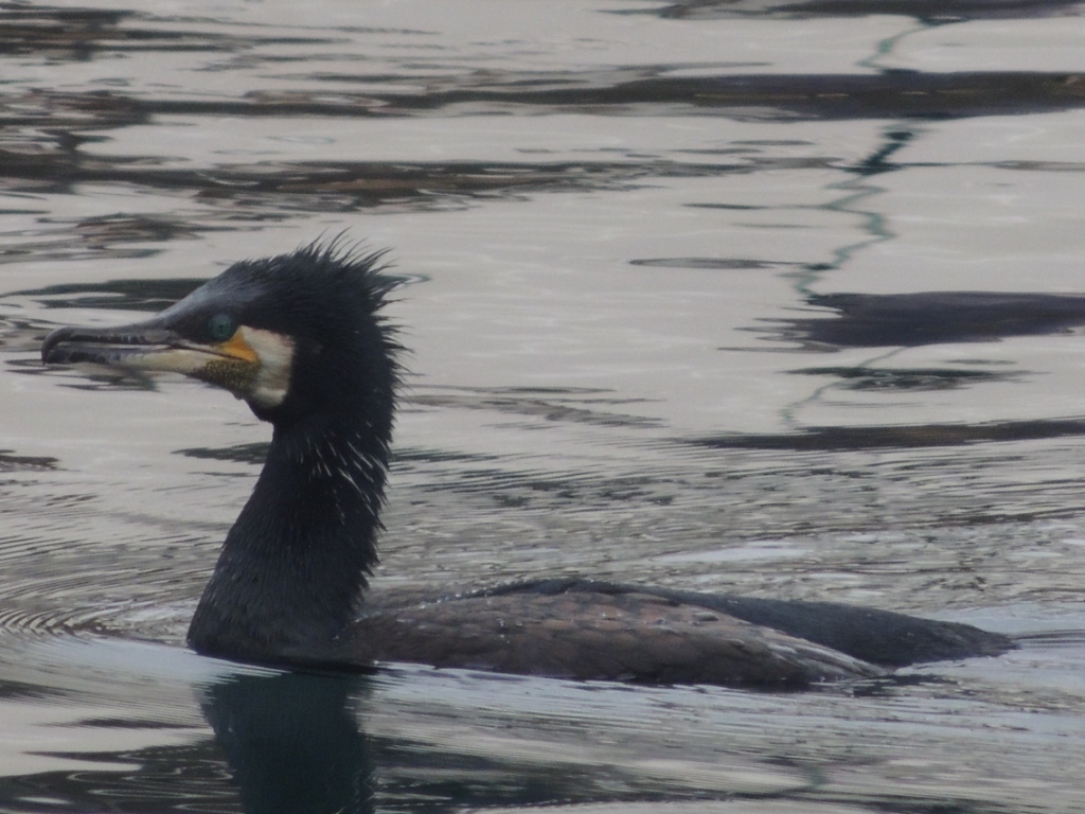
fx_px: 31344
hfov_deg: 2.0
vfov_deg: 1.5
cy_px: 407
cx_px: 542
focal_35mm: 1000
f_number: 5.9
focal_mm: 180
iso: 450
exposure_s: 1/500
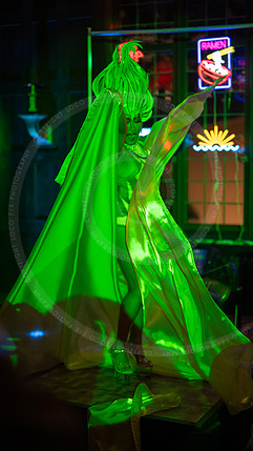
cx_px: 150
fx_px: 657
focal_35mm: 55
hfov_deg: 21.8
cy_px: 220
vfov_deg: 37.9
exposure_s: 1/400
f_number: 1.2
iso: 800
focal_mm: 50
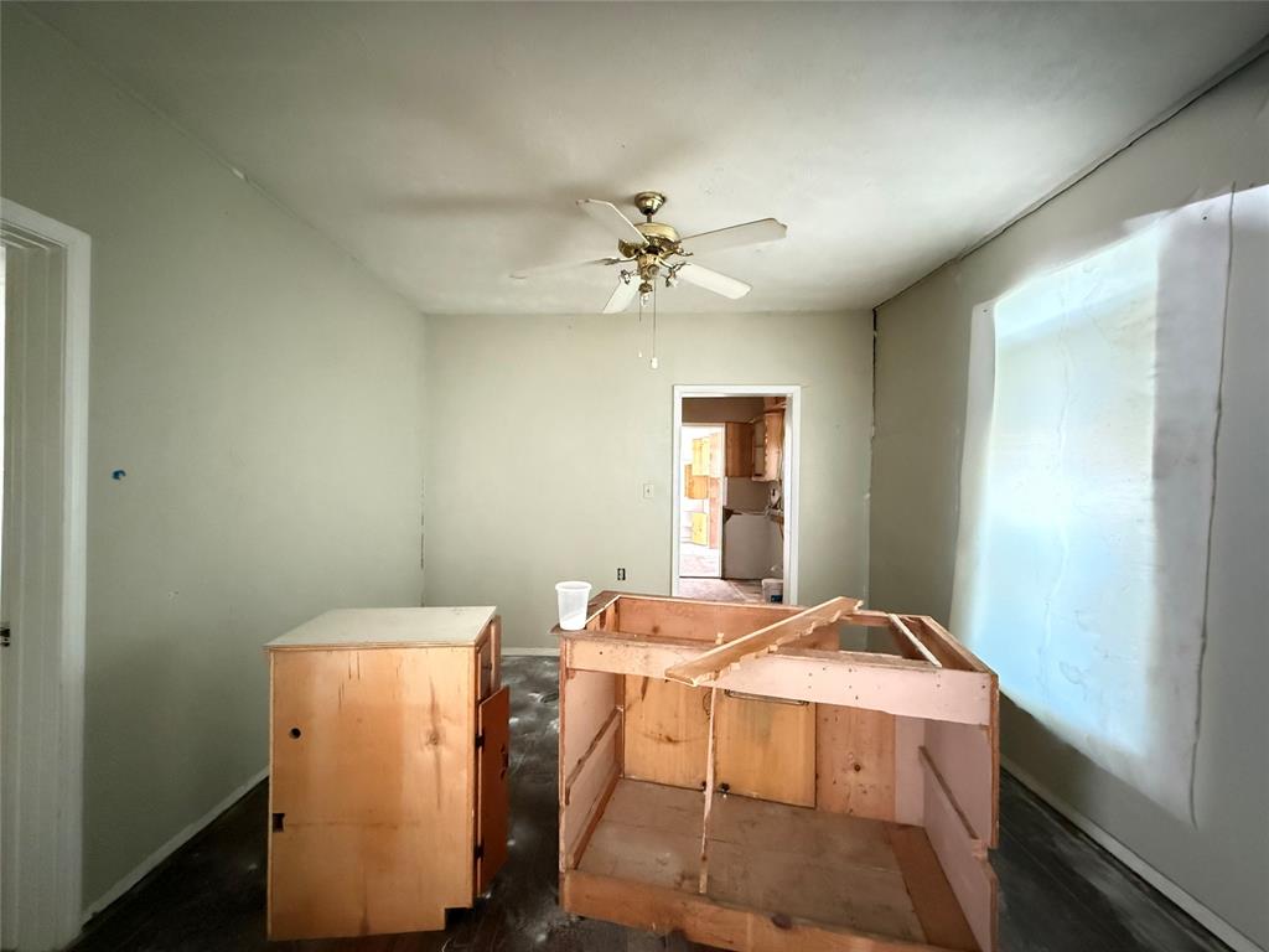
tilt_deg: +0.2
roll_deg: -0.3
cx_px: 634
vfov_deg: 85.7
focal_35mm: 14
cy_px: 476
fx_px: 513
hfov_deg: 102.1
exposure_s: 1/30
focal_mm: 2.22
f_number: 2.2
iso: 2500
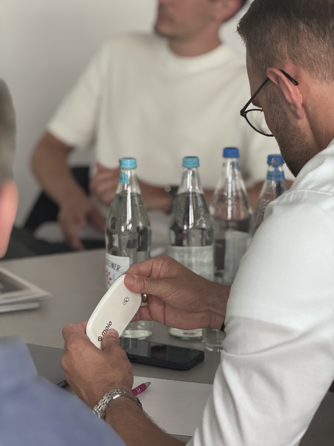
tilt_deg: -13.1
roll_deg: -0.3
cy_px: 223
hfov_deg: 12.3
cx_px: 167
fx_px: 1544
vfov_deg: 16.4
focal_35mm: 120
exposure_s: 1/121
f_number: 2.8
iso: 125
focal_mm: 15.66
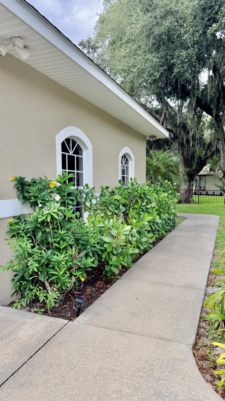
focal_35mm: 27
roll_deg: +0.8
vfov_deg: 69.9
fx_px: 286
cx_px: 119
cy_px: 203
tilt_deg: -2.3
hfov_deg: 42.9
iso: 80
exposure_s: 1/456
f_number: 1.78
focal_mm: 6.76
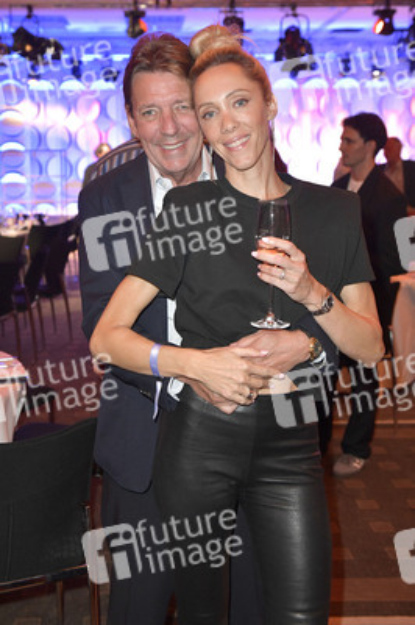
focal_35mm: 40
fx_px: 693
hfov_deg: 33.3
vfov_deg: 48.5
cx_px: 208
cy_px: 312
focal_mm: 40
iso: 2000
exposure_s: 1/250
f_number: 5
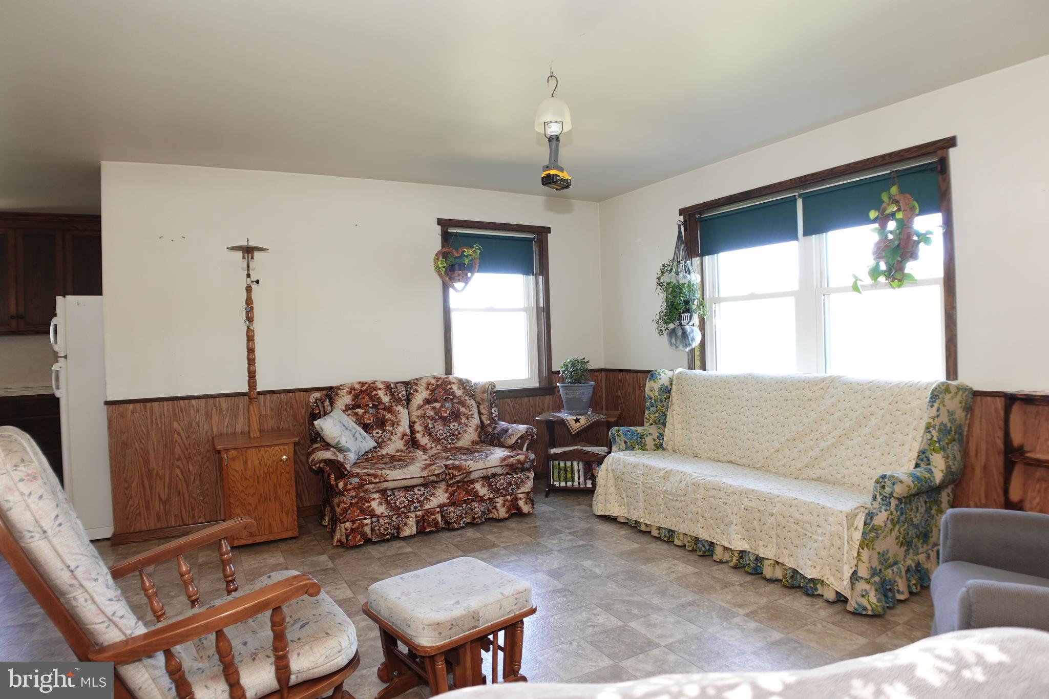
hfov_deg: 73.7
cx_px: 524
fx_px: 699
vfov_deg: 53.1
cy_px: 350
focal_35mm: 24
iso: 125
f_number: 1.8
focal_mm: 9.4
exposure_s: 1/30
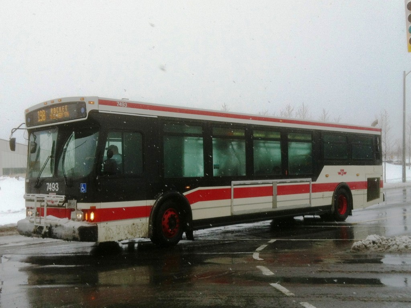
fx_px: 416
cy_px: 154
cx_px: 206
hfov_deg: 52.6
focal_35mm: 35
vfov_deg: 40.7
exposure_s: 1/642
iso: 80
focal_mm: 3.85
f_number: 2.8
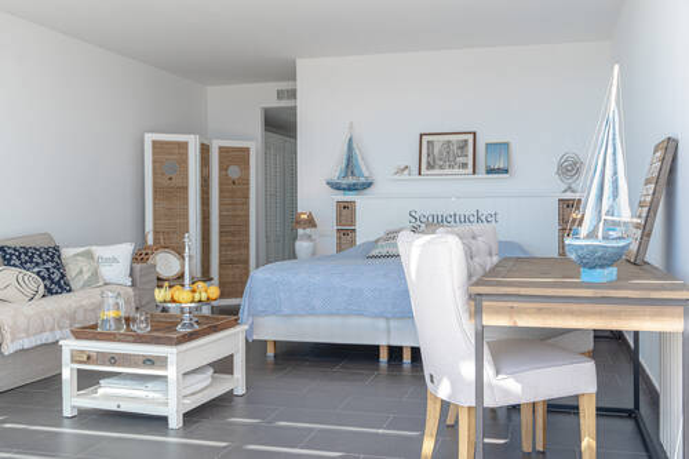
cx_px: 344
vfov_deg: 37.4
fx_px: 677
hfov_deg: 53.9
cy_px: 230
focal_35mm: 35
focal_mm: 35.4
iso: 100
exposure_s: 1/125
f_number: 5
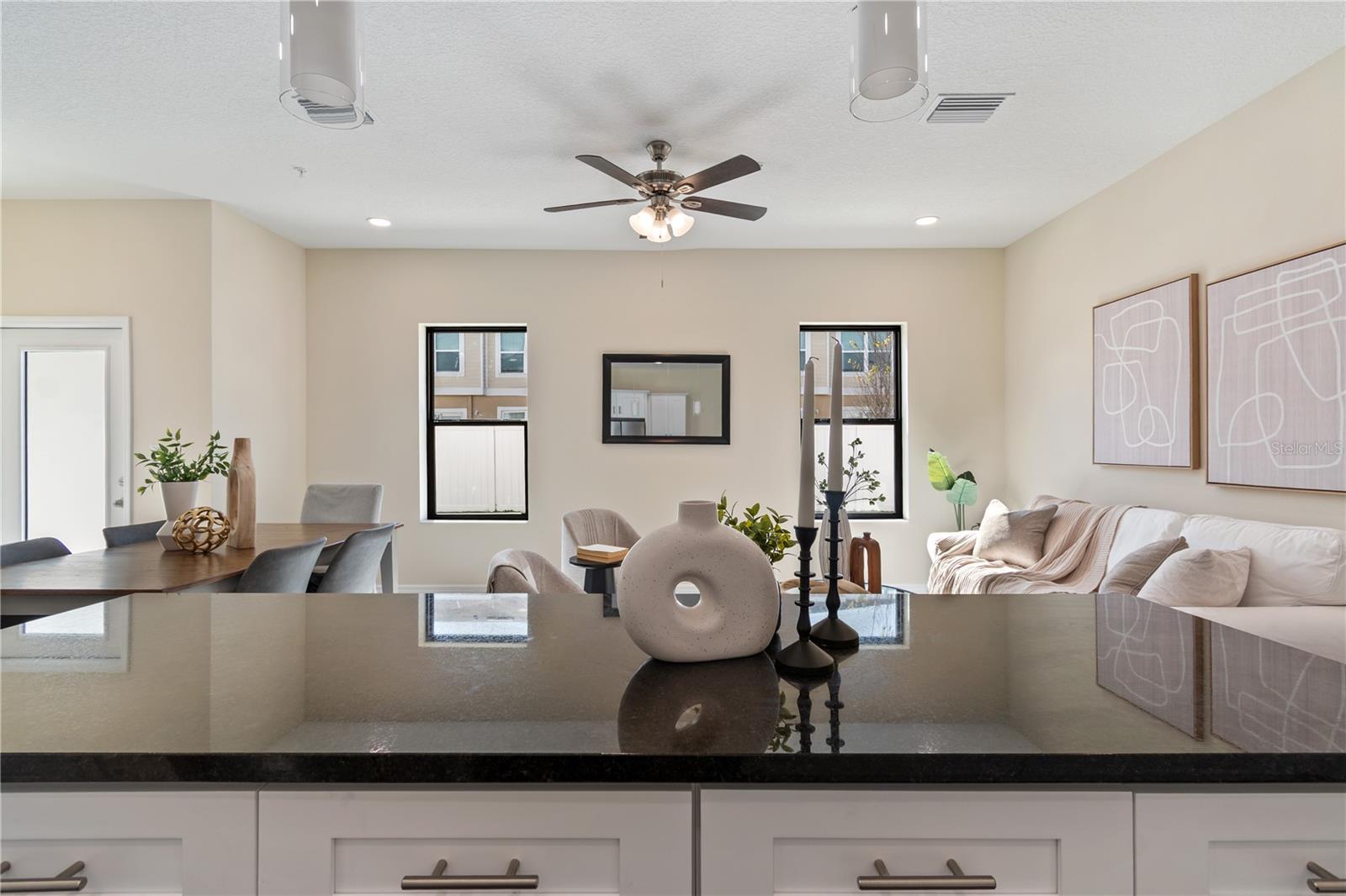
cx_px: 673
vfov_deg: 77.3
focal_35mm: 15
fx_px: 561
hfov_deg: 100.4
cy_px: 448
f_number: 7.1
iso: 100
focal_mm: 10
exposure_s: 1/5
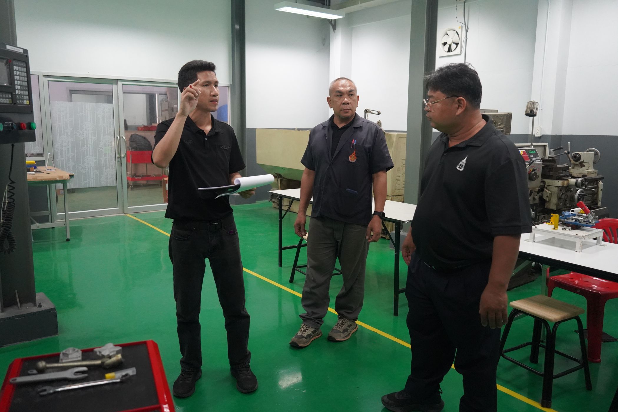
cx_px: 309
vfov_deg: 43.6
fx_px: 515
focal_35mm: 30
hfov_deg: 61.9
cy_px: 206
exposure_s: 1/400
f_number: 4.5
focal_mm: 30
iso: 8000
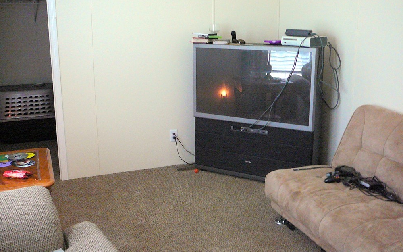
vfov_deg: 33.6
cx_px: 197
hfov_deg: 51.5
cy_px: 113
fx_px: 417
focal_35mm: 38
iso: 200
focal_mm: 5.2
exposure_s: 1/8
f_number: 2.8
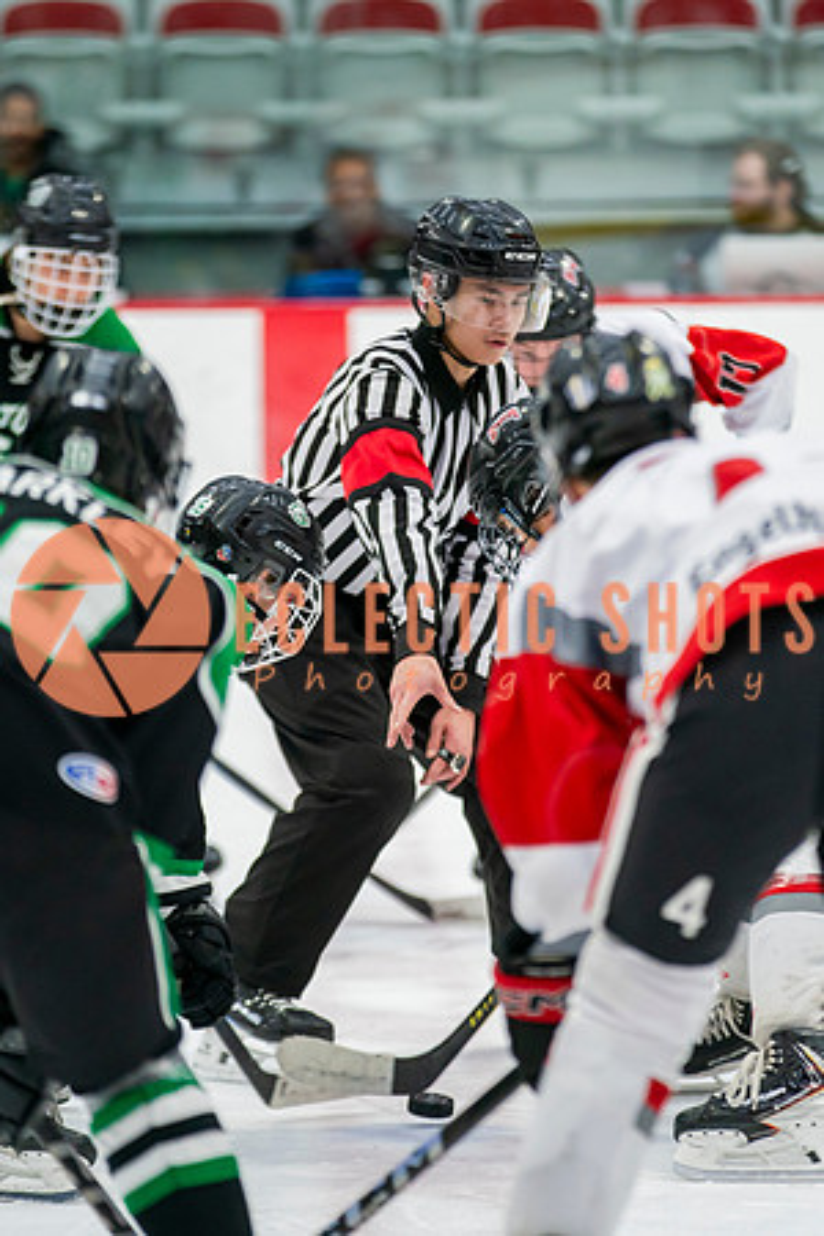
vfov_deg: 7.5
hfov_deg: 5.0
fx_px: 9468
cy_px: 619
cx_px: 490
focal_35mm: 276
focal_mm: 182
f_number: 2.8
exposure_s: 1/640
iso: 1600
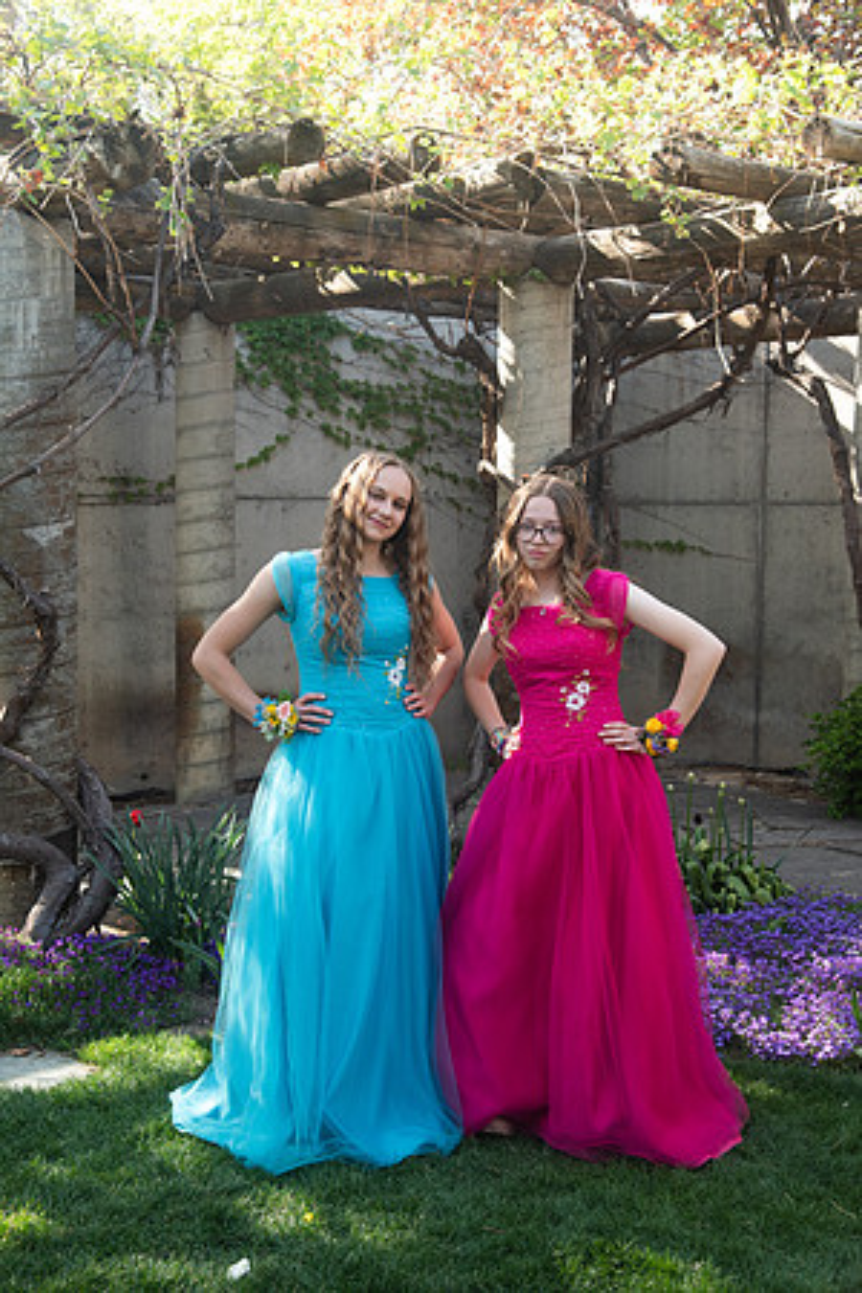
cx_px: 431
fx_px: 1724
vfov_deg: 41.1
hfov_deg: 28.1
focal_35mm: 48
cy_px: 646
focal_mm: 48
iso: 400
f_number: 5.6
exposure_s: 1/160
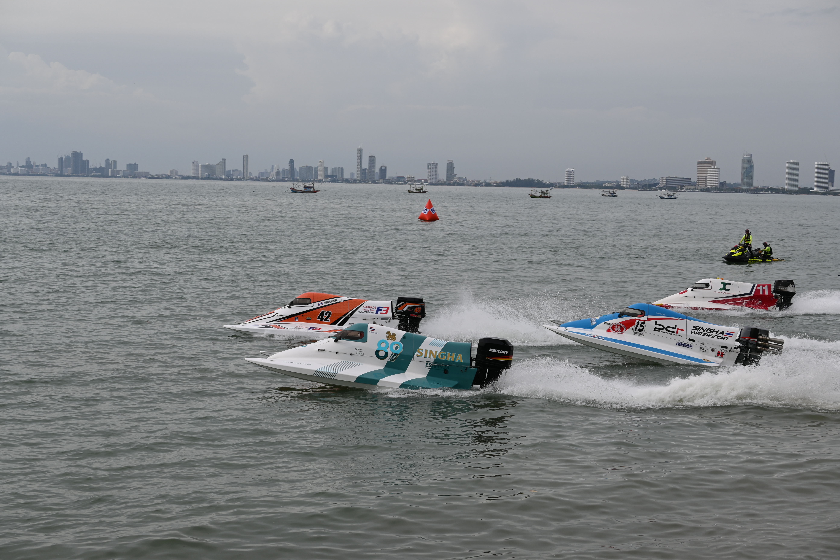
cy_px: 280
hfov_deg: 27.0
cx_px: 420
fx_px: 1750
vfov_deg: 18.2
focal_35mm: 75
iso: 100
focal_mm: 50
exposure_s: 1/500
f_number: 8
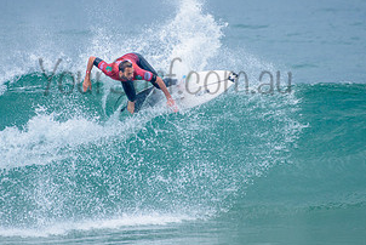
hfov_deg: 2.1
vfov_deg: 1.4
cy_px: 66
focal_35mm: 959
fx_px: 9759
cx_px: 164
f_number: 5.6
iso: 250
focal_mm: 500
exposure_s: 1/2000
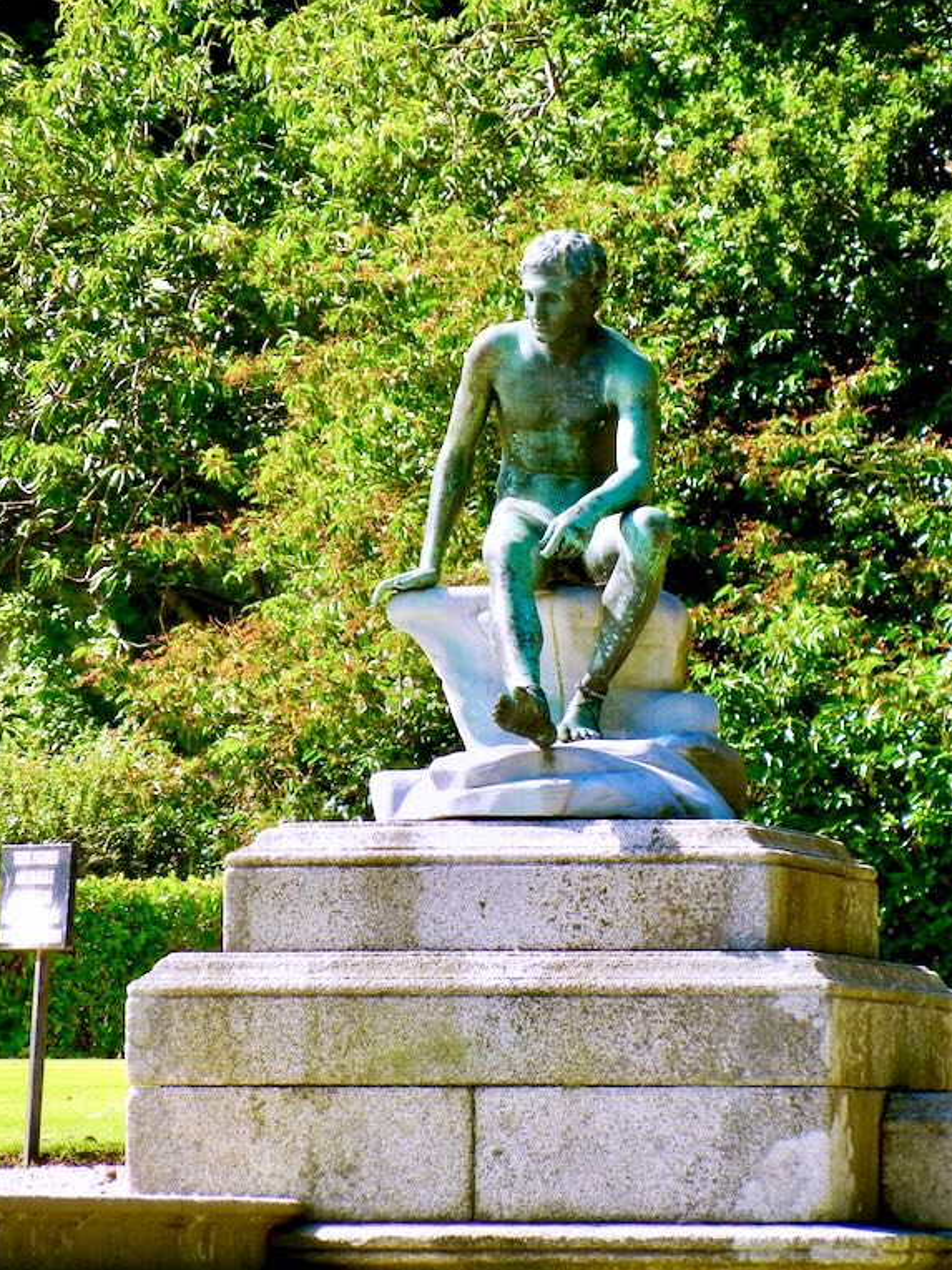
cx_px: 606
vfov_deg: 7.4
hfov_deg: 5.5
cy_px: 633
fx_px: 9827
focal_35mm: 268
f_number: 4.7
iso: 160
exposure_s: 1/317
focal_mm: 36
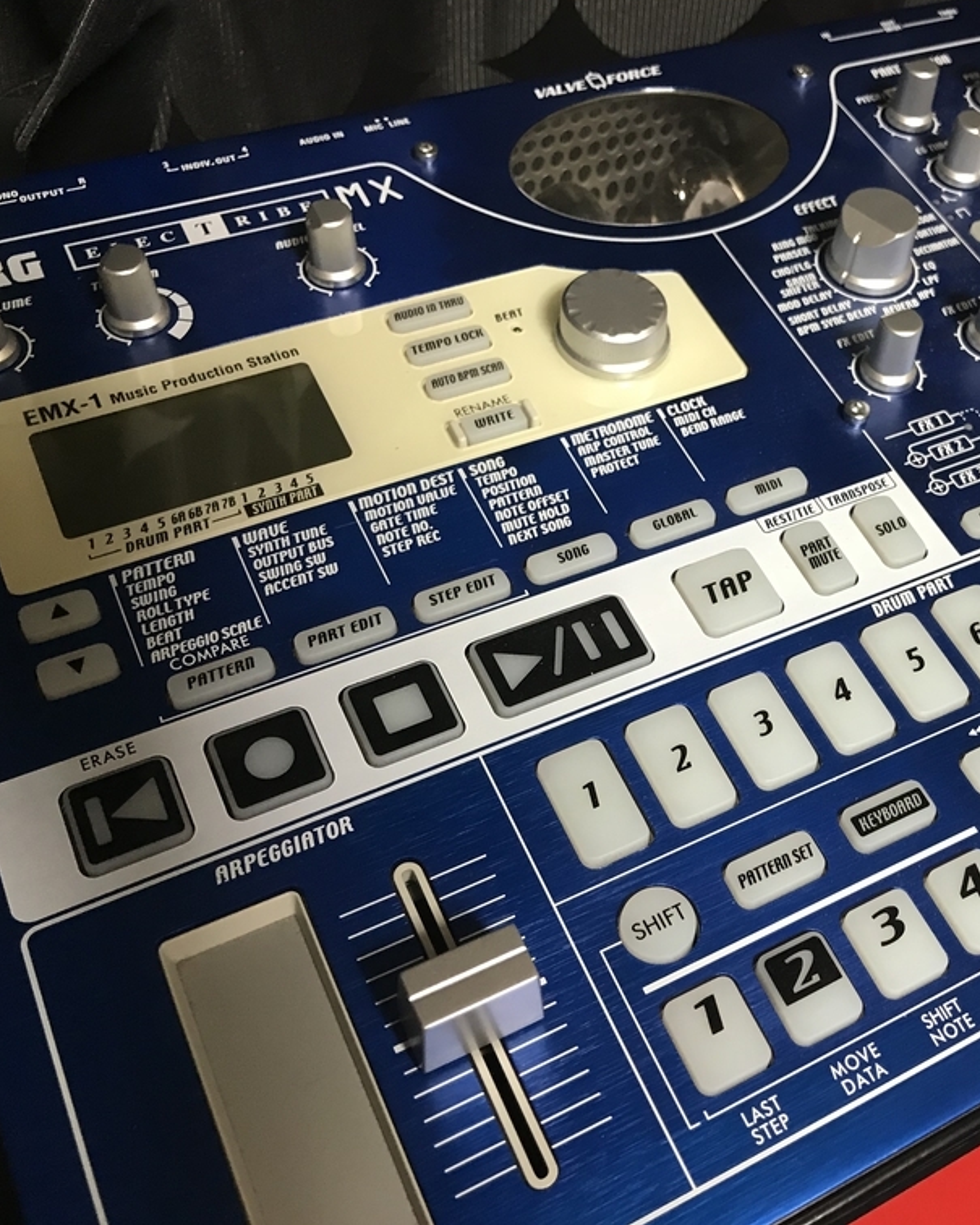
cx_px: 758
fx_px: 1341
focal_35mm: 37
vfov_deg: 49.1
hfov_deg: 38.9
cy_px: 604
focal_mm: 3.99
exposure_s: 1/17
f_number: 1.8
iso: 64
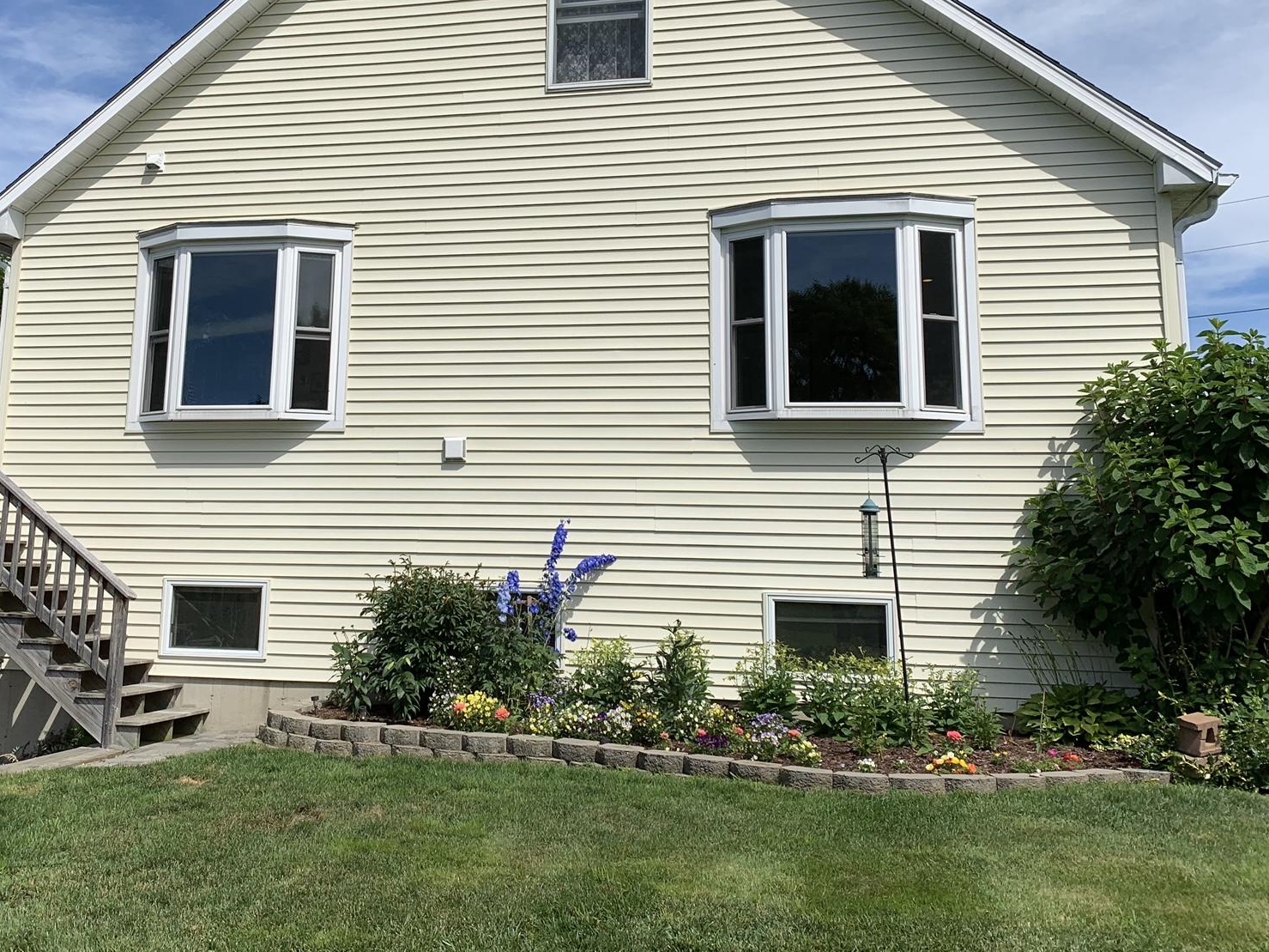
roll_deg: -1.3
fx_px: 1320
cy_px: 331
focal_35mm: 36
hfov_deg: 51.1
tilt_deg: +10.3
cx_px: 517
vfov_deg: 39.3
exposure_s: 1/3401
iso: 25
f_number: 1.8
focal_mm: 4.25
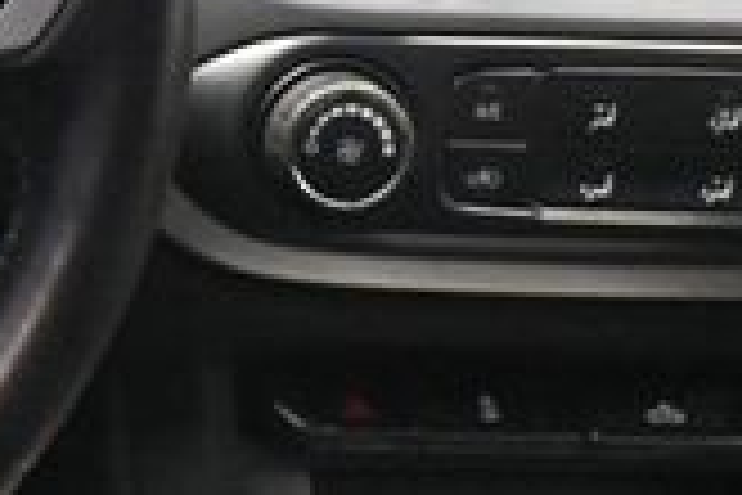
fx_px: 2885
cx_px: -661
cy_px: -36
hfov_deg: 13.0
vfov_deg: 9.7
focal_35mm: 140
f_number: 4.2
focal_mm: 24
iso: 8000
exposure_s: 1/60
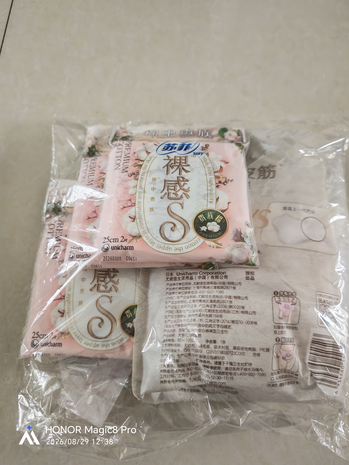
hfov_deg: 58.9
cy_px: 232
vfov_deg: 73.9
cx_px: 174
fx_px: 309
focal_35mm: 23
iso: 800
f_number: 1.6
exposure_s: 1/100
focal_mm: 6.55
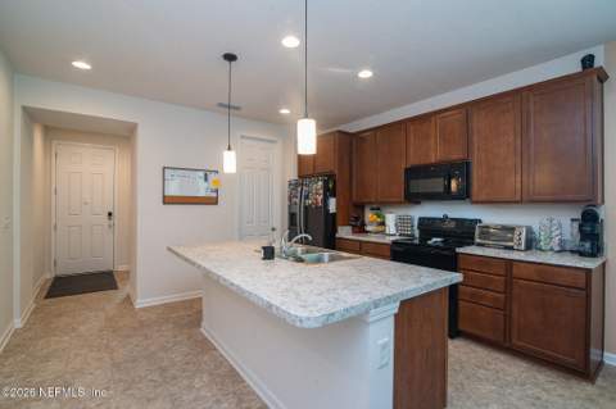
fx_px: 291
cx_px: 308
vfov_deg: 70.3
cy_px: 204
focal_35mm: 17
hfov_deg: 93.3
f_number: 8
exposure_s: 1/13
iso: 250
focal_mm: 17
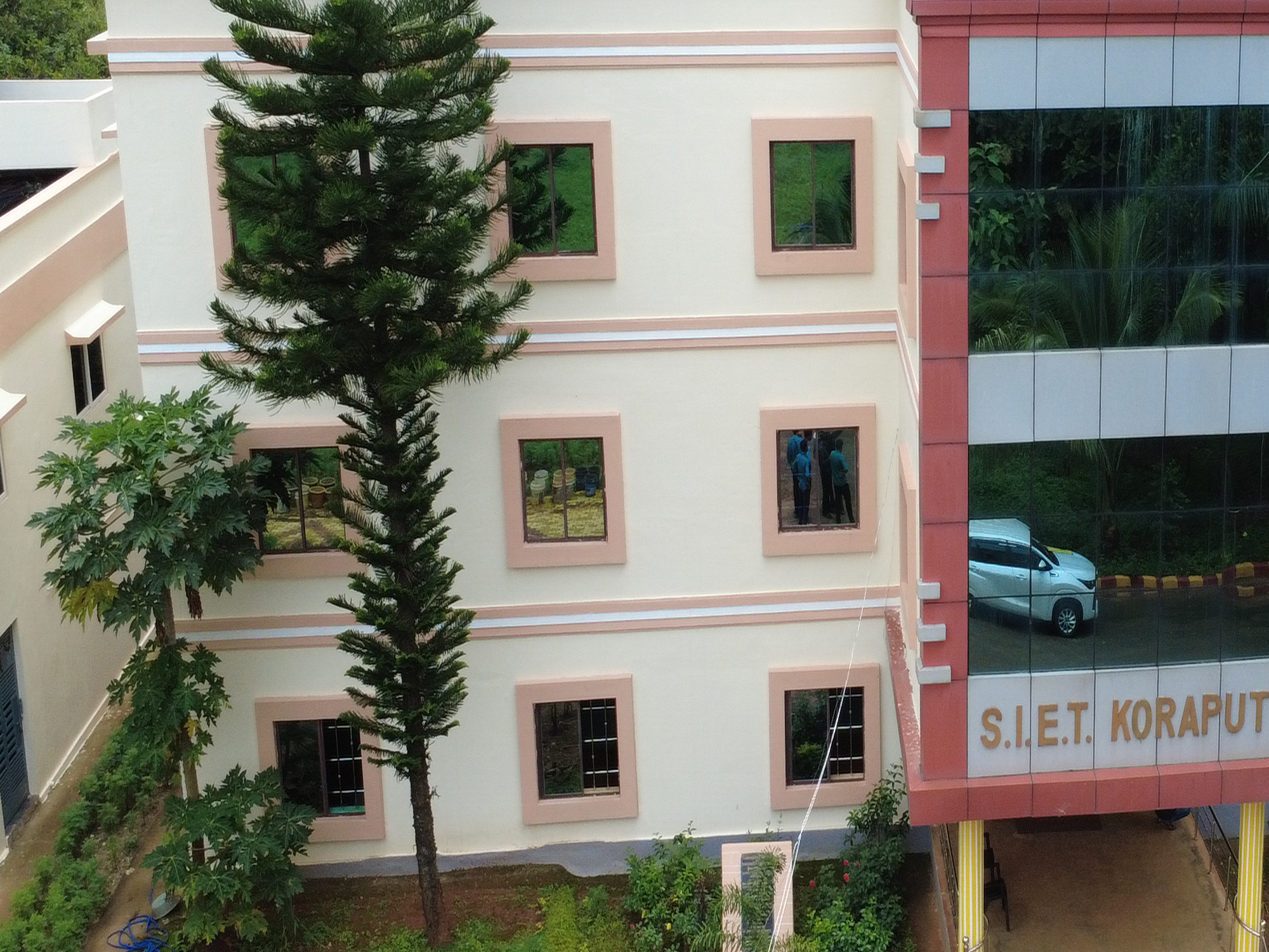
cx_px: 1034
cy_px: 480
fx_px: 1906
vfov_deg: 28.0
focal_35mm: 52
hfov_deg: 35.5
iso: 100
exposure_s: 1/984
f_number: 2.2
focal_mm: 3.81
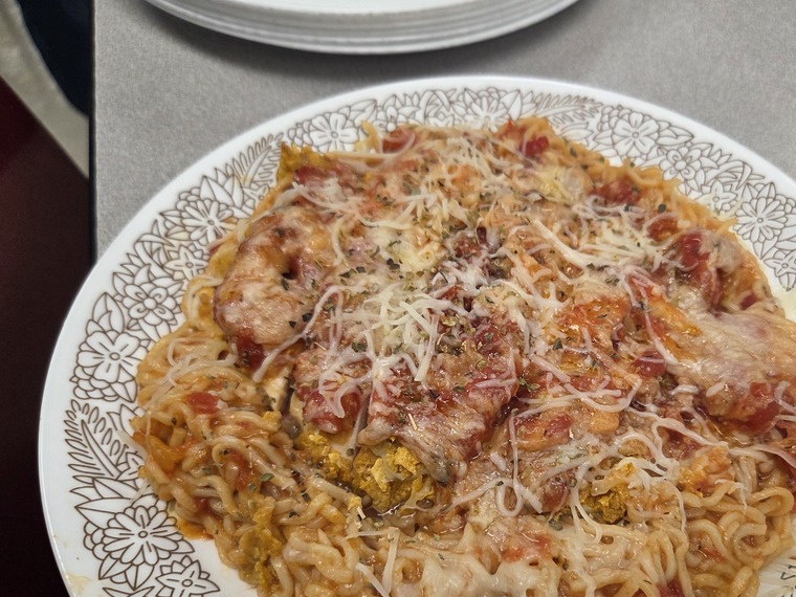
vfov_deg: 44.9
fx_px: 713
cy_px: 385
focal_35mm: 31
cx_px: 494
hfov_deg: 57.7
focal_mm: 5.4
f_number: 1.8
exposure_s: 1/120
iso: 160
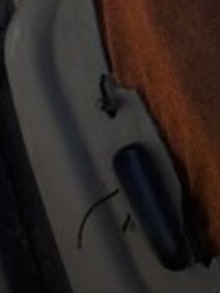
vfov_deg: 17.8
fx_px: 864
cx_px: 2
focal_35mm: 102
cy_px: -108
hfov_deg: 14.3
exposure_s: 1/260
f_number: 1.9
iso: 40
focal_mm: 3.7
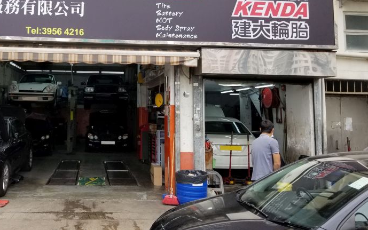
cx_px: 124
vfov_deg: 31.5
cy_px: 61
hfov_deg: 48.5
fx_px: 401
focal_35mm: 40
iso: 50
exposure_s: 1/510
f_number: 1.7
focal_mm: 4.25
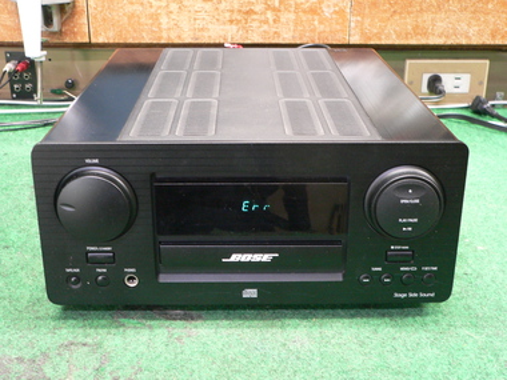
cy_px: 190
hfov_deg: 39.7
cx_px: 254
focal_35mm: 48
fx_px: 703
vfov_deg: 30.3
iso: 200
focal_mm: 7.9
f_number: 2.8
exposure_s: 1/4
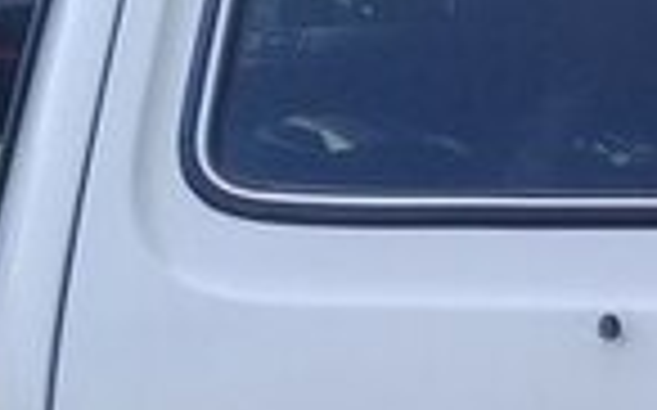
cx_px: 1004
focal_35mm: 149
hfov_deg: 13.2
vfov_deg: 8.7
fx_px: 2666
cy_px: 525
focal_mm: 3.3
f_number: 2.2
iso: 50
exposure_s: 1/370
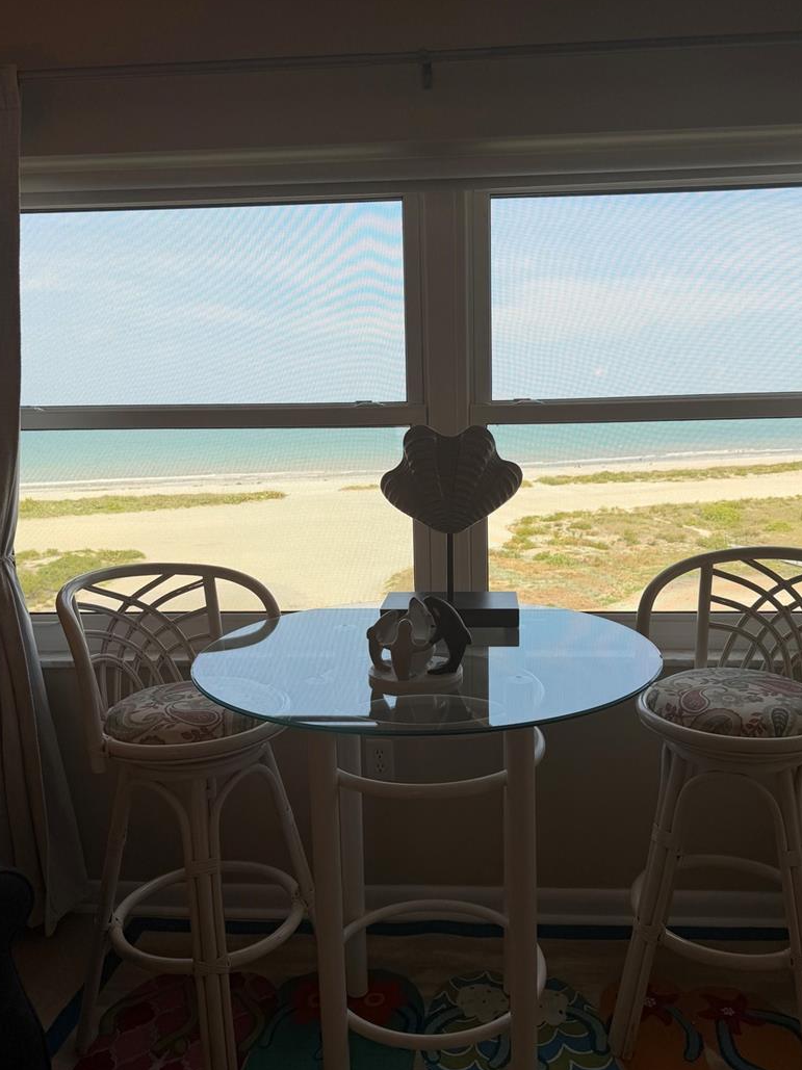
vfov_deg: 63.4
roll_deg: +0.6
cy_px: 567
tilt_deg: -10.5
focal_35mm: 28
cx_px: 443
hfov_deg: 49.6
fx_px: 865
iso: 80
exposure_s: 1/931
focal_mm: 6.76
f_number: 1.78
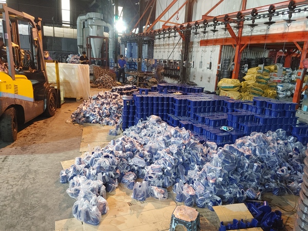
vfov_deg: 53.1
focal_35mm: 26
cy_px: 116
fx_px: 231
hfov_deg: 67.3
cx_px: 154
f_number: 1.8
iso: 750
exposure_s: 1/25
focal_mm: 4.81
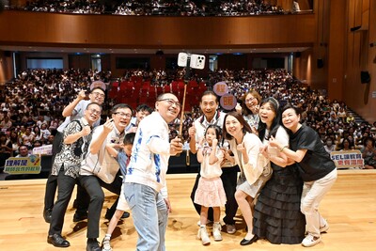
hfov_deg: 61.9
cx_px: 188
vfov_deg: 43.6
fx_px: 313
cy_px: 126
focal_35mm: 30
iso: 2000
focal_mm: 30
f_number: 5
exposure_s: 1/125
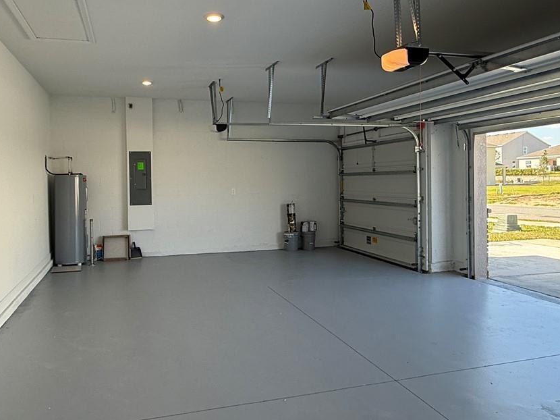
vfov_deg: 51.2
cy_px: 188
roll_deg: +1.1
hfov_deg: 65.2
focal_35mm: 27
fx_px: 437
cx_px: 250
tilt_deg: -0.5
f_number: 2.2
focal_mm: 2.22
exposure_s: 1/207
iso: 64
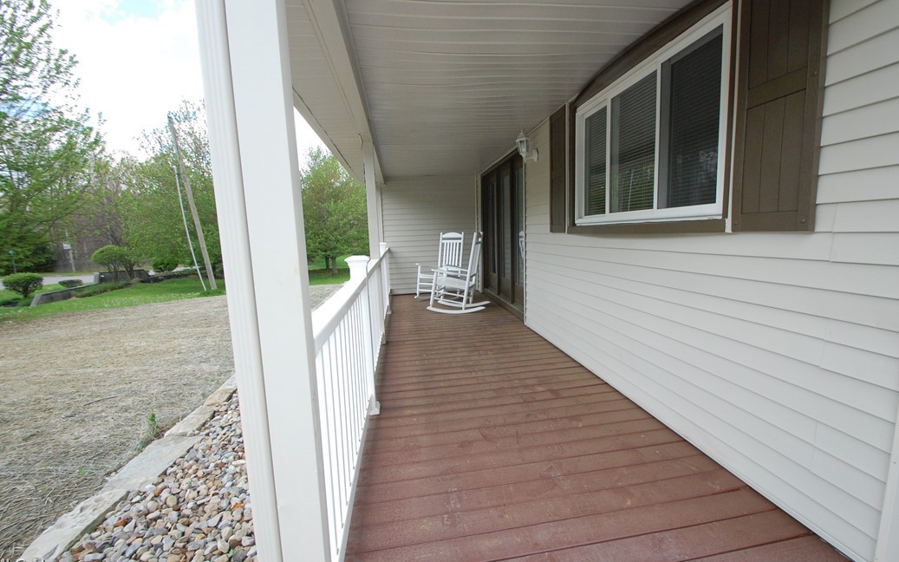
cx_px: 457
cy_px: 271
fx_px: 392
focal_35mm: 16
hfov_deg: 97.8
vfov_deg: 71.2
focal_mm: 10
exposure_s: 1/400
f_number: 10
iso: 800
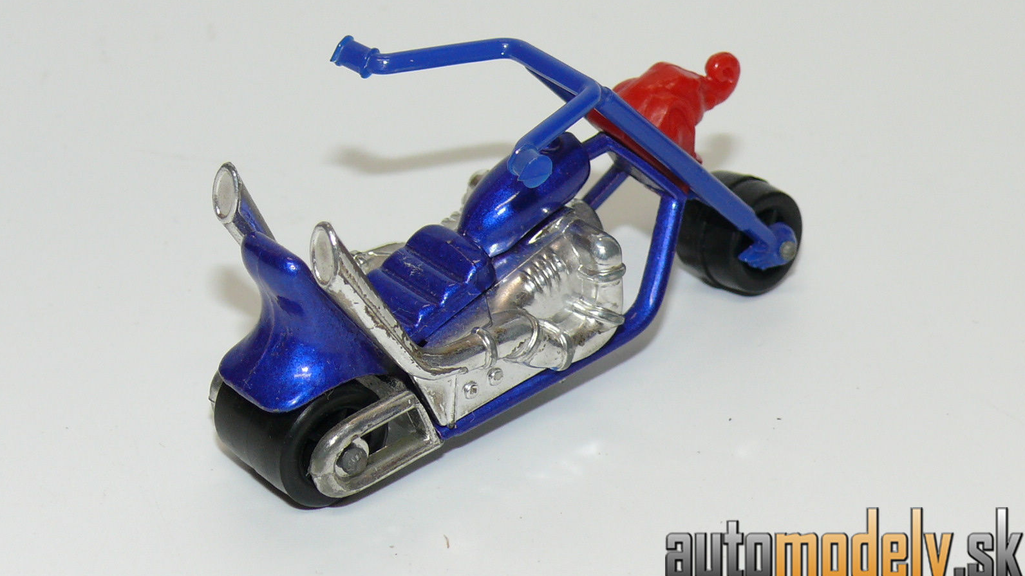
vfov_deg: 10.5
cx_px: 511
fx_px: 3125
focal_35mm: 115
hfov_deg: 18.6
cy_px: 214
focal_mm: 13.7
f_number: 4
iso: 100
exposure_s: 1/30
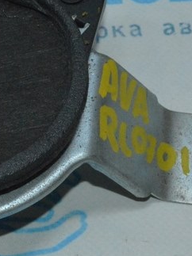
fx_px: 914
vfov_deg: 16.0
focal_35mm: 124
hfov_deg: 11.8
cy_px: 116
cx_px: -18
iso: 4500
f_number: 16
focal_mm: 27
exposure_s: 1/200
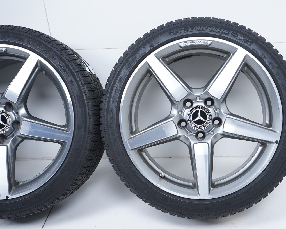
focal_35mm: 43
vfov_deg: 34.9
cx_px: 168
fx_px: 364
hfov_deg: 42.7
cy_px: 115
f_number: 7.1
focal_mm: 38
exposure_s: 1/100
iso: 250
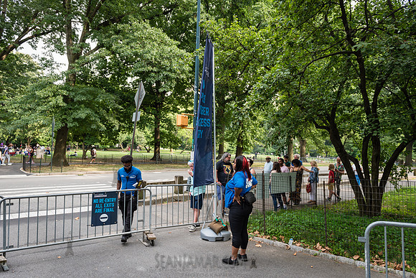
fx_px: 285
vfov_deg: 51.9
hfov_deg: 72.3
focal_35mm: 25
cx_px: 205
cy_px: 139
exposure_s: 1/160
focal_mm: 24
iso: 200
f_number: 4
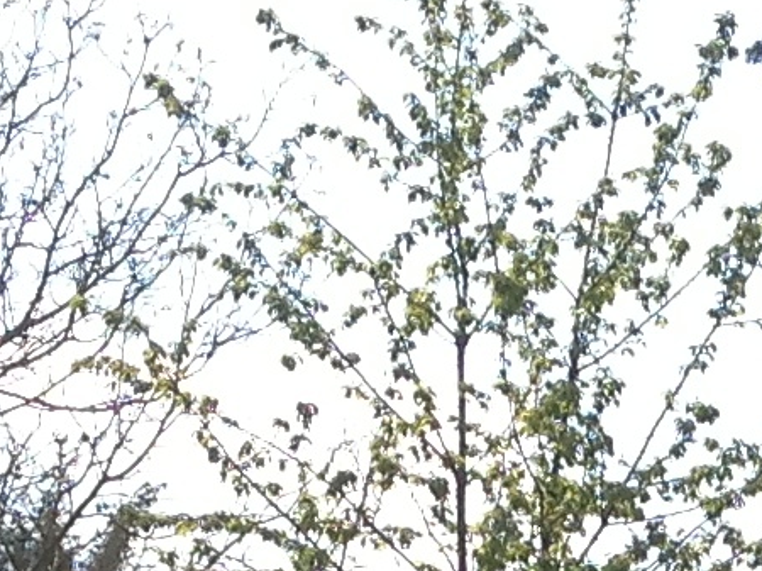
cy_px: 1432
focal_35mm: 254
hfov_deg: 7.7
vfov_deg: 5.6
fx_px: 5588
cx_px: 1080
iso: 50
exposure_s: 1/1104
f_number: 2.4
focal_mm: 4.28
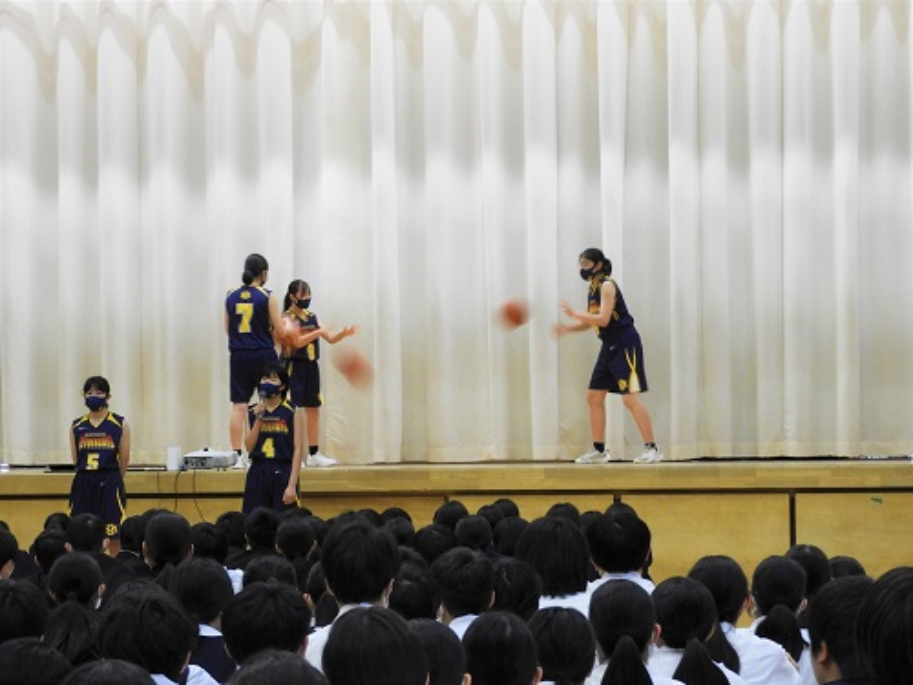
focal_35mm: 150
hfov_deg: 13.2
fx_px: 3956
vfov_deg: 9.9
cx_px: 456
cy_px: 342
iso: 450
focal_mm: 26.9
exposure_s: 1/15
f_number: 5.2
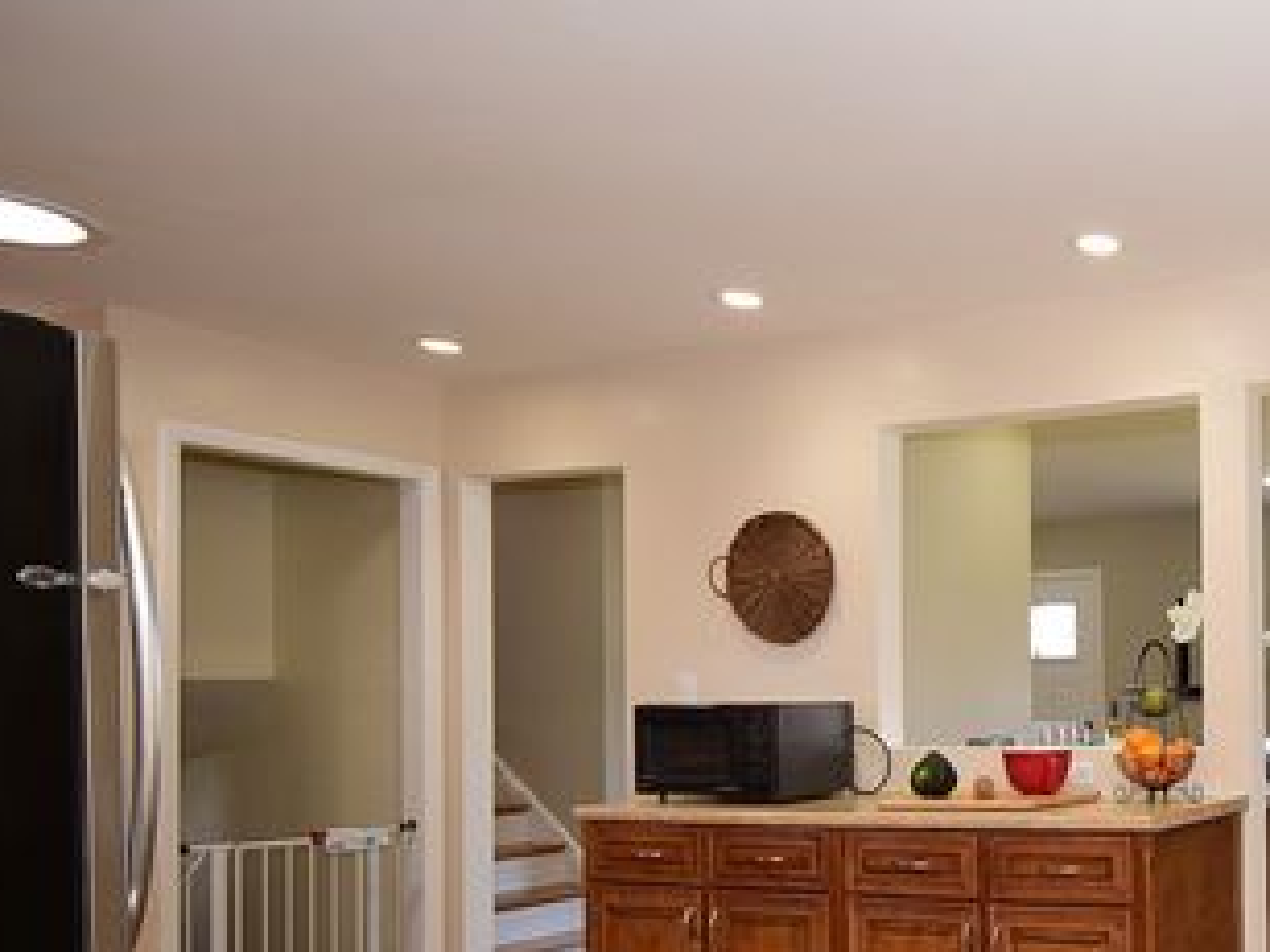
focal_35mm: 33
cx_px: 1291
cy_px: 715
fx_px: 1211
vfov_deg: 41.7
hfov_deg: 45.9
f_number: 6.3
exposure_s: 1/80
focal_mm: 11
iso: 640
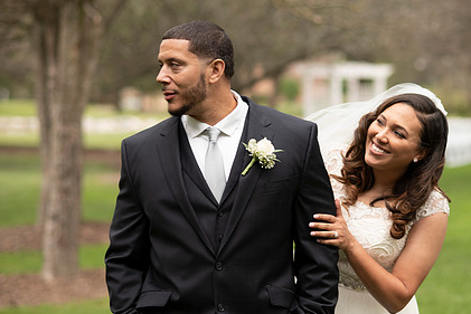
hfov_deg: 17.5
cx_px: 291
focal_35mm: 117
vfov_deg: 11.7
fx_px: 1531
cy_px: 176
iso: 125
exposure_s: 1/400
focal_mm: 85
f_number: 2.2
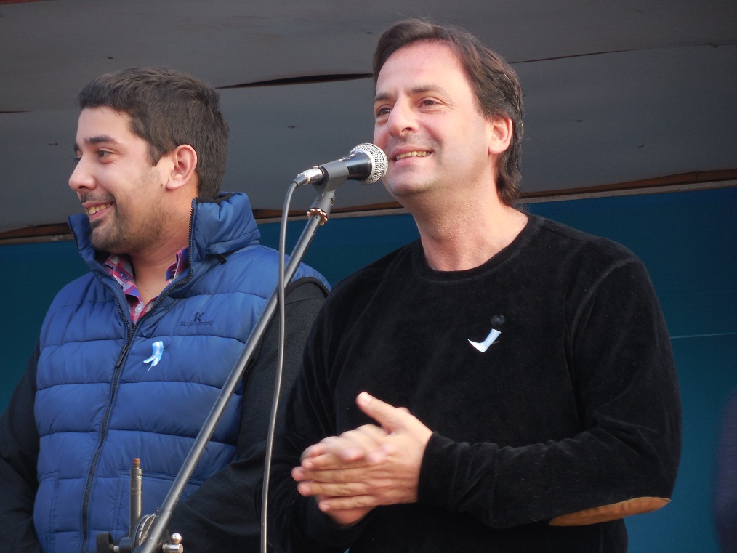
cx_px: 368
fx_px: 5132
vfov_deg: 6.2
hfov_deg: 8.2
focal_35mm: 241
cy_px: 276
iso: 125
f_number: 5.1
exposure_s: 1/30
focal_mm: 43.4
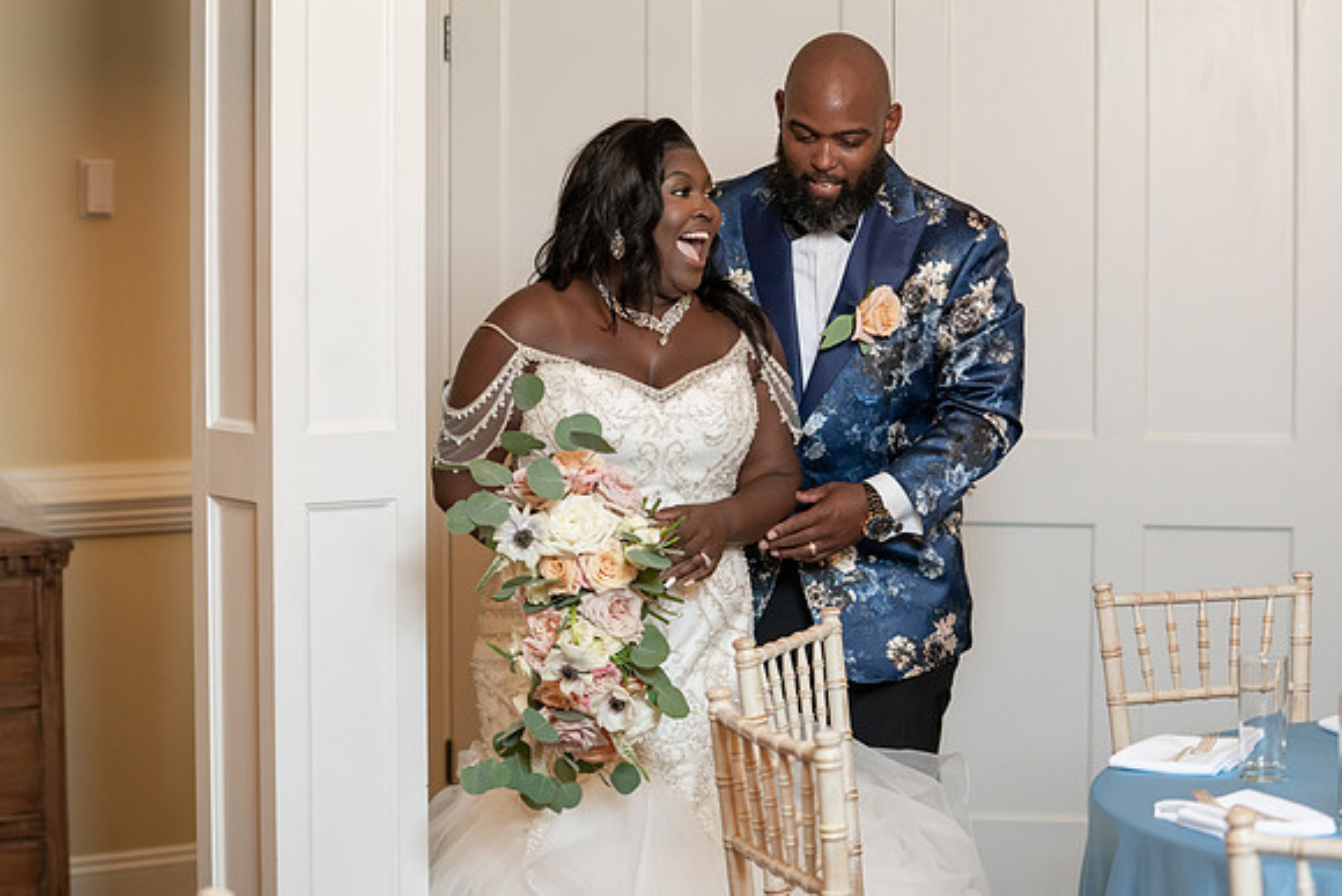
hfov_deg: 26.0
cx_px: 662
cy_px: 430
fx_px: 2909
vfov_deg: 17.5
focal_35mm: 78
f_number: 4
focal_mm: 75
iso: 2000
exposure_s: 1/200
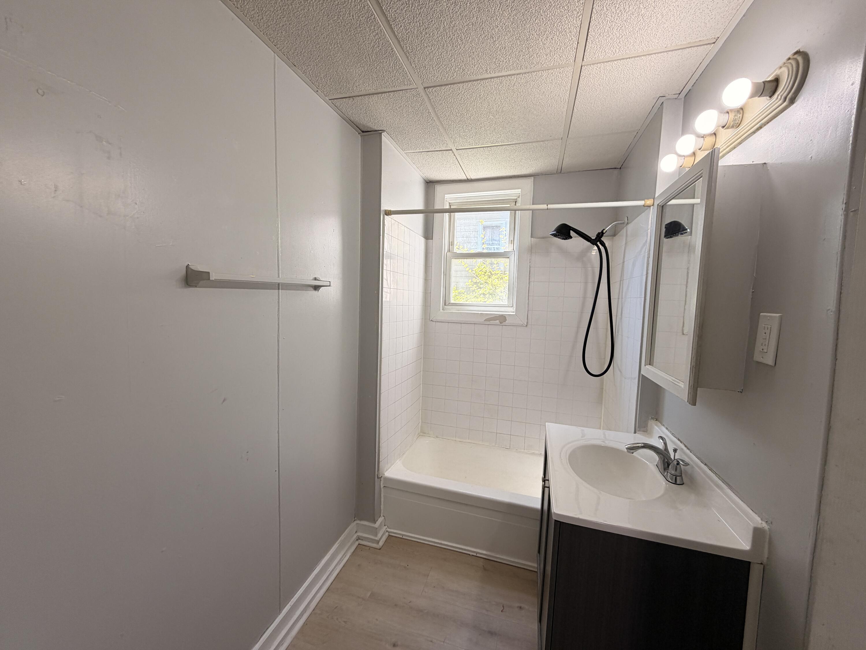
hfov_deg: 102.1
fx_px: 350
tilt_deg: -4.1
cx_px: 433
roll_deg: -1.2
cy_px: 325
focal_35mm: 14
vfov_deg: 85.7
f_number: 2.2
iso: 64
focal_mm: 2.22
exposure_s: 1/120
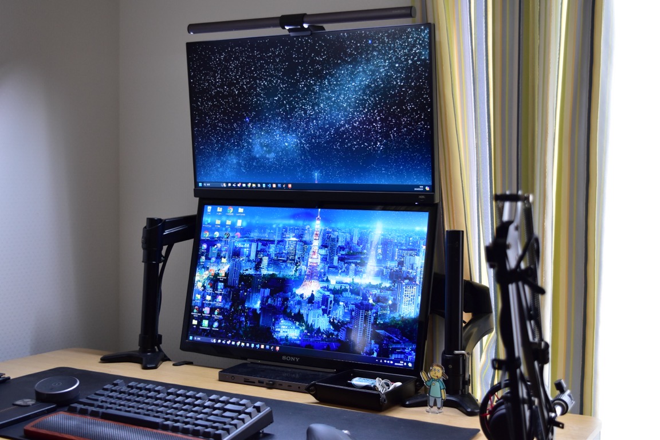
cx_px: 330
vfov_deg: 28.1
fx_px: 880
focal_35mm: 48
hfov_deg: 41.1
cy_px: 220
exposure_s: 1/50
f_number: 5.6
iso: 800
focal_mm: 32
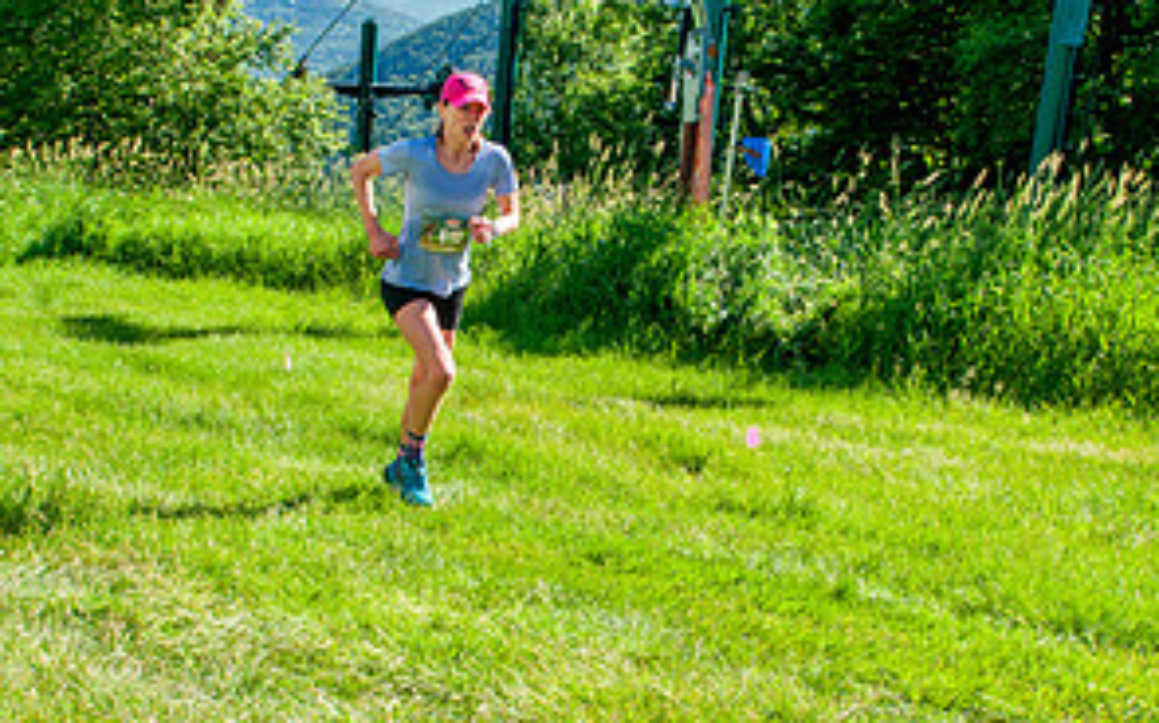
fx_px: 1768
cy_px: 428
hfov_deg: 36.3
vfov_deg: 23.1
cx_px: 576
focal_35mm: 56
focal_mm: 24
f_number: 8
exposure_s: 1/320
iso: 200
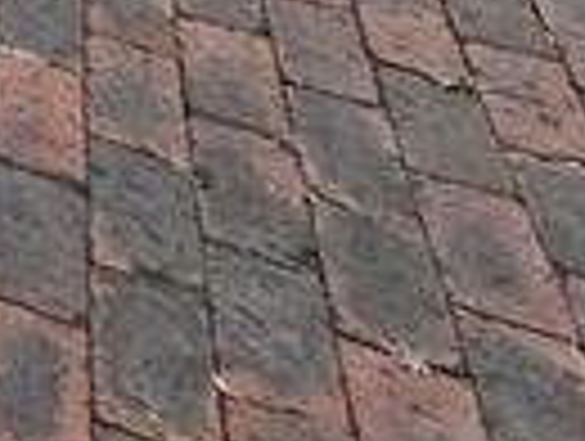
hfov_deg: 14.6
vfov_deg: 12.1
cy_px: -774
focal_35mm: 80
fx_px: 1354
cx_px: -846
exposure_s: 1/50
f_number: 2.2
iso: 160
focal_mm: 2.2
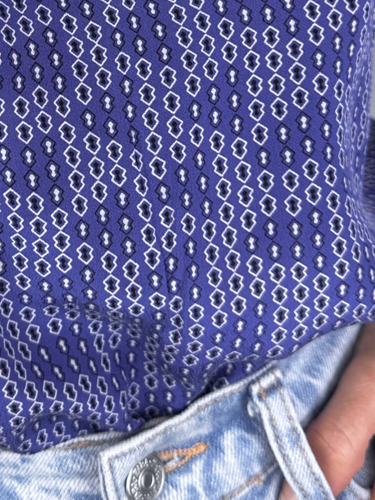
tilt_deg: -14.7
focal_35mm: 73
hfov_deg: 19.8
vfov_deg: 25.2
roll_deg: -0.3
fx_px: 1055
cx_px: 38
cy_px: -19
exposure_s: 1/124
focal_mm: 6.86
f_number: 1.78
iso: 50
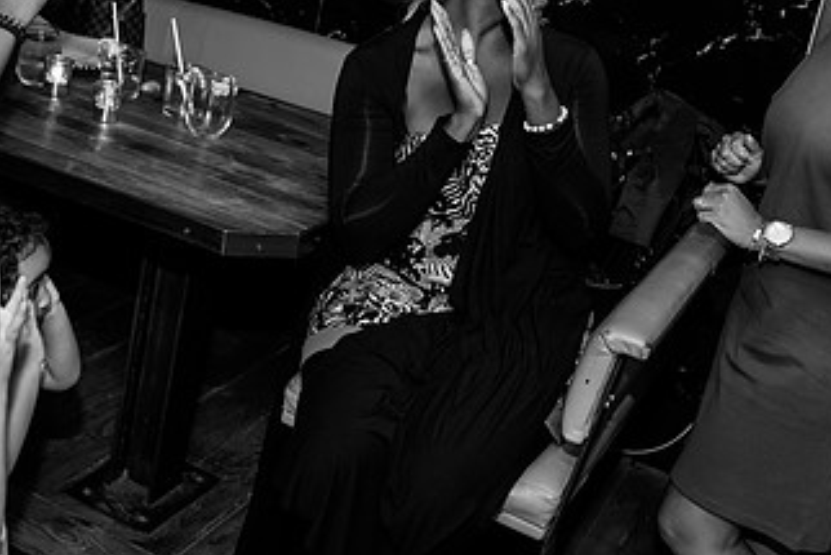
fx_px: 1247
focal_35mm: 54
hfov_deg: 36.8
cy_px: 135
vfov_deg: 24.8
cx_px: 350
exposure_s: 1/60
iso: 2000
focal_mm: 28
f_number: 2.8
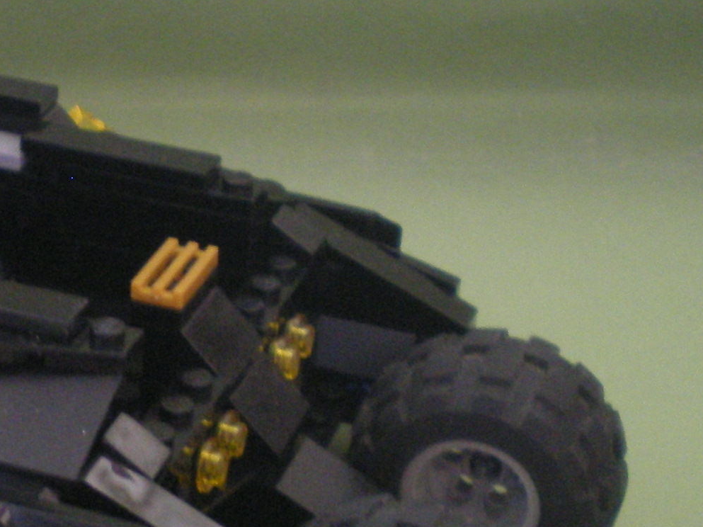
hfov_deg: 18.8
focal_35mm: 98
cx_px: -171
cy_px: 336
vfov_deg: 15.1
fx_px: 1990
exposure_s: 1/4
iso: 400
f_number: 3.1
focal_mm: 6.3
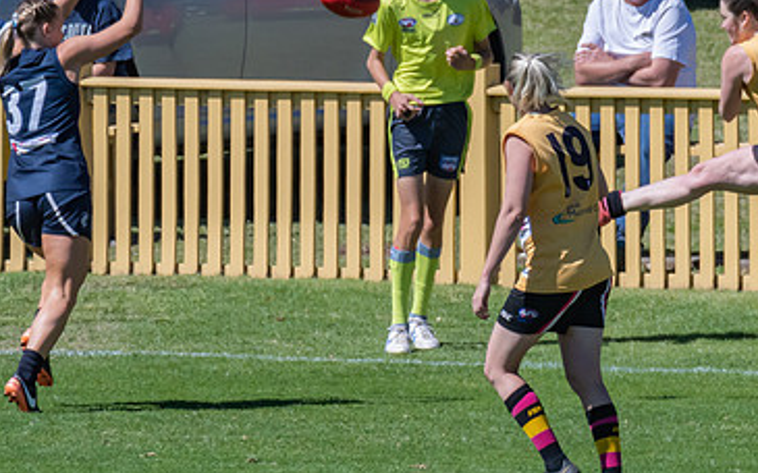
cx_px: 690
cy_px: 232
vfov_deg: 0.7
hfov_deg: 1.2
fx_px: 36187
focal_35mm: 1752
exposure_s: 1/2500
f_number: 11
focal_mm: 600
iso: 800
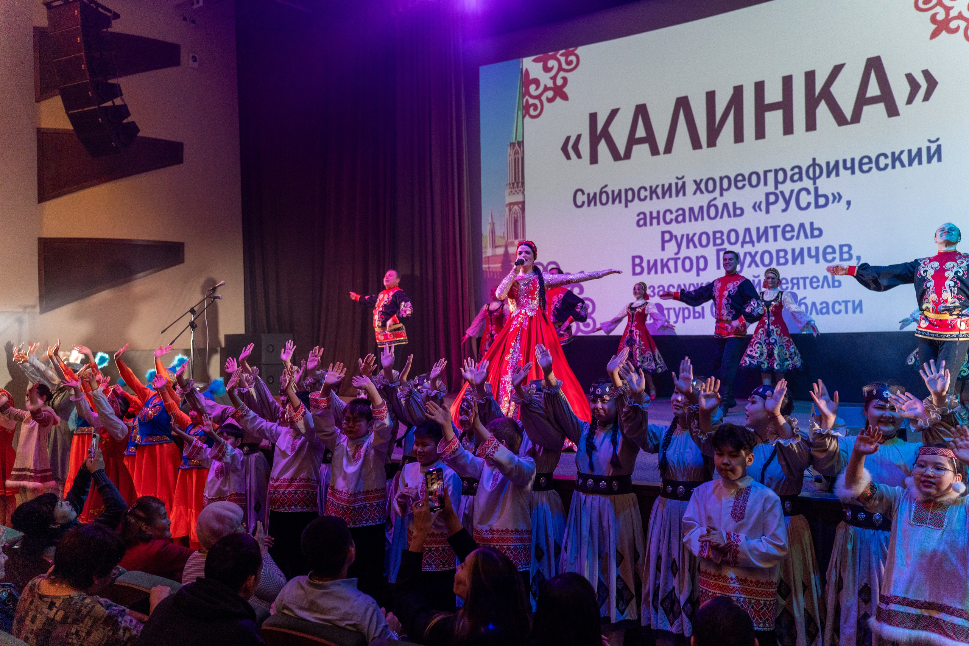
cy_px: 323
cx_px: 484
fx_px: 754
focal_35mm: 28
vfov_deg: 46.4
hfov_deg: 65.5
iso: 2500
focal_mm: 28
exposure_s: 1/320
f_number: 2.8
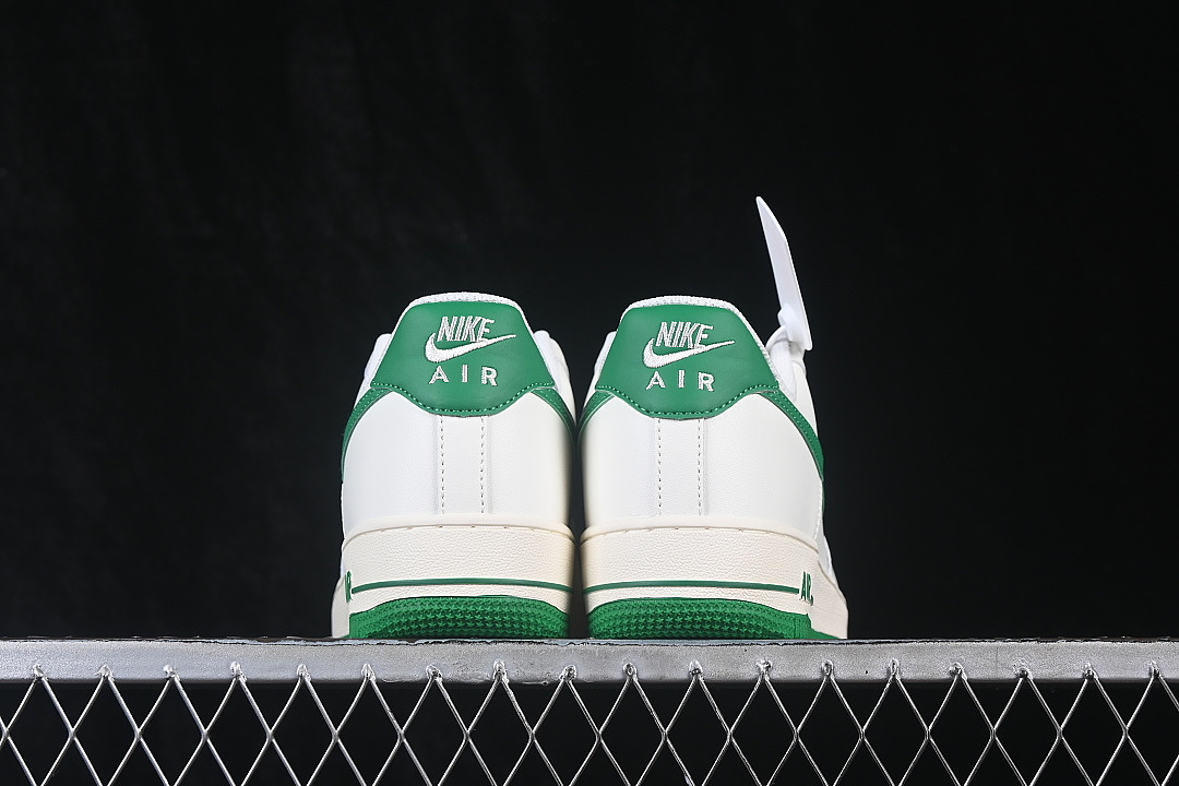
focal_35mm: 75
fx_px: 2456
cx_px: 590
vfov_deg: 18.2
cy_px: 393
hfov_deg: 27.0
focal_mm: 50
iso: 160
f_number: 8
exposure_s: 1/80
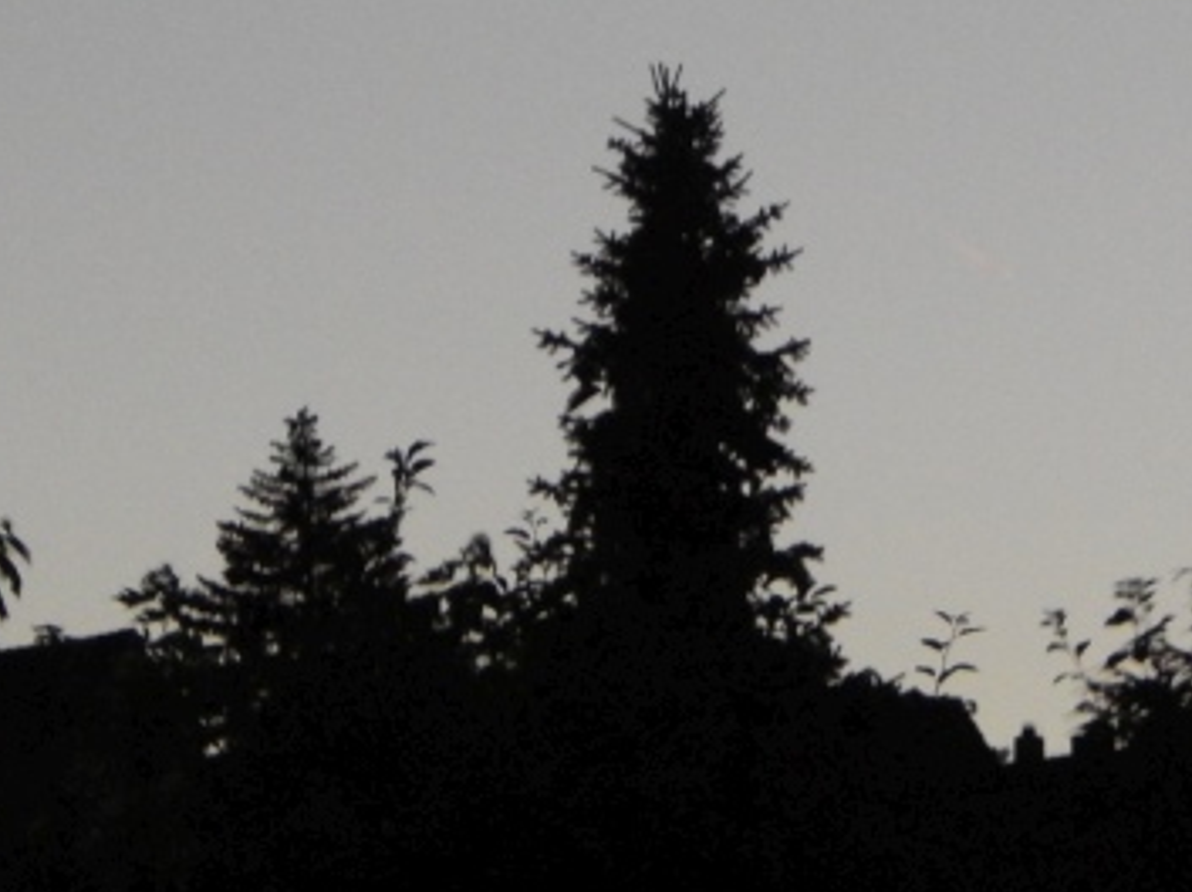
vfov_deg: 2.9
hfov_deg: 3.9
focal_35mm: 506
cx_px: 854
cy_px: -61
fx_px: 17406
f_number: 5.4
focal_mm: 37.1
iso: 800
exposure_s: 1/2.5
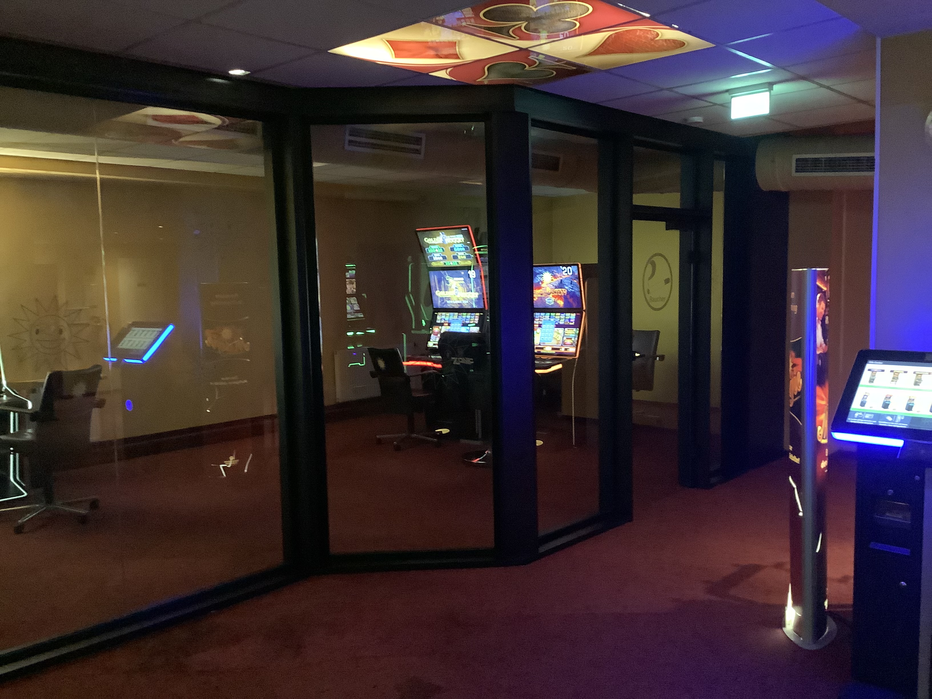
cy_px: 350
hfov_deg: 58.4
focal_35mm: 31
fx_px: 835
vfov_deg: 45.4
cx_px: 466
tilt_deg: -5.5
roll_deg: +1.0
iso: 800
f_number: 2.4
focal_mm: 3.3
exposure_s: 1/15
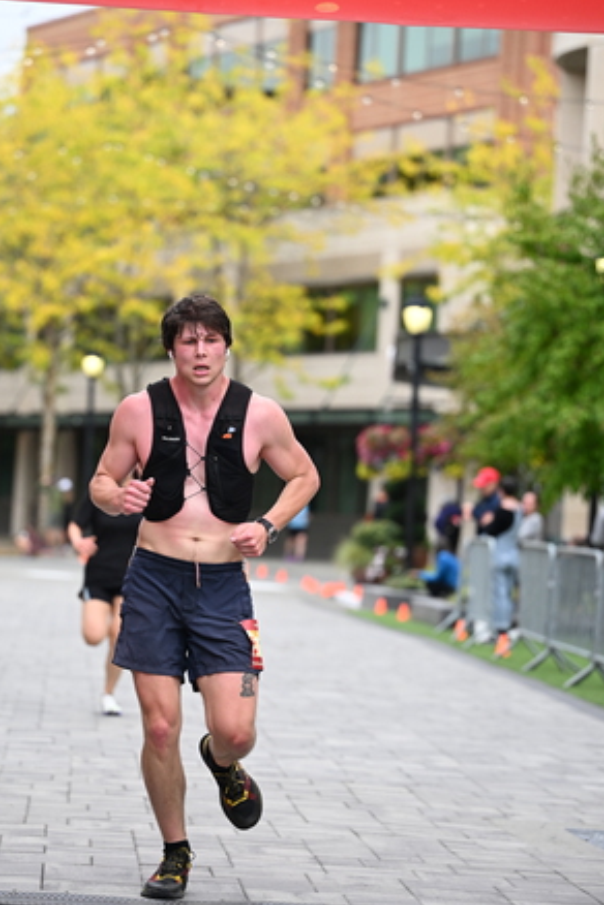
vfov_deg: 15.5
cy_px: 446
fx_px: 3322
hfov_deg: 10.4
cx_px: 233
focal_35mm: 132
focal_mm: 105
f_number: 2.8
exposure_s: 1/2000
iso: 640
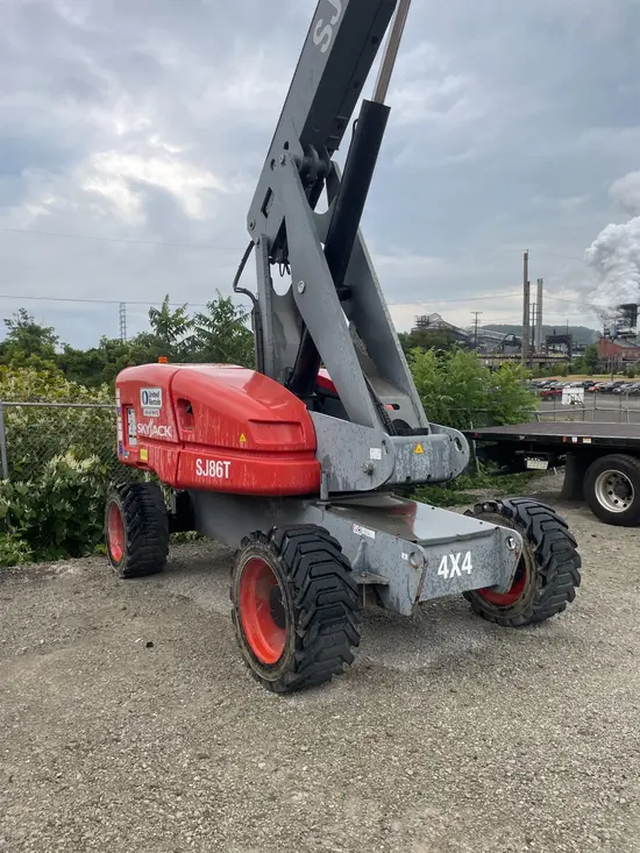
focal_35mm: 26
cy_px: 426
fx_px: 641
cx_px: 320
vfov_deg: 67.3
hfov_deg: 53.1
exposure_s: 1/421
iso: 32
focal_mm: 4.2
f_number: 1.6
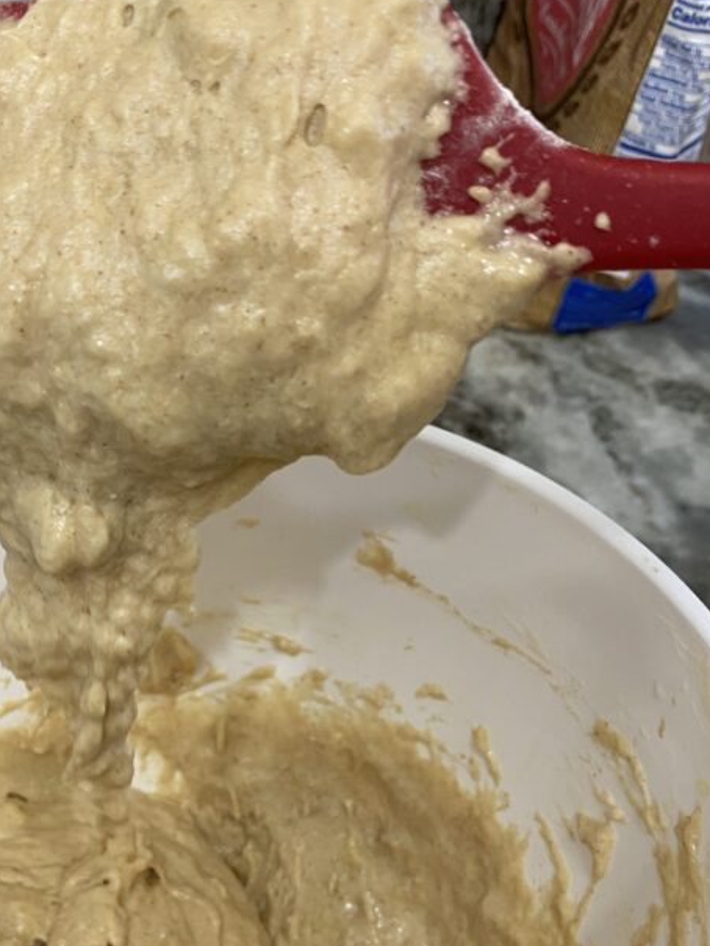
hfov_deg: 32.2
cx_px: 166
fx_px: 1203
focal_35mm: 44
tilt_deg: -46.5
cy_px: 654
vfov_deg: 42.2
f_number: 1.8
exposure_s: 1/60
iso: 100
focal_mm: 4.25
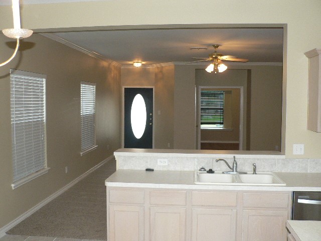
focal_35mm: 36
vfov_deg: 39.7
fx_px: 334
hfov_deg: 51.4
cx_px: 160
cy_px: 120
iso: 200
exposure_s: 1/60
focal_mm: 6
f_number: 2.8
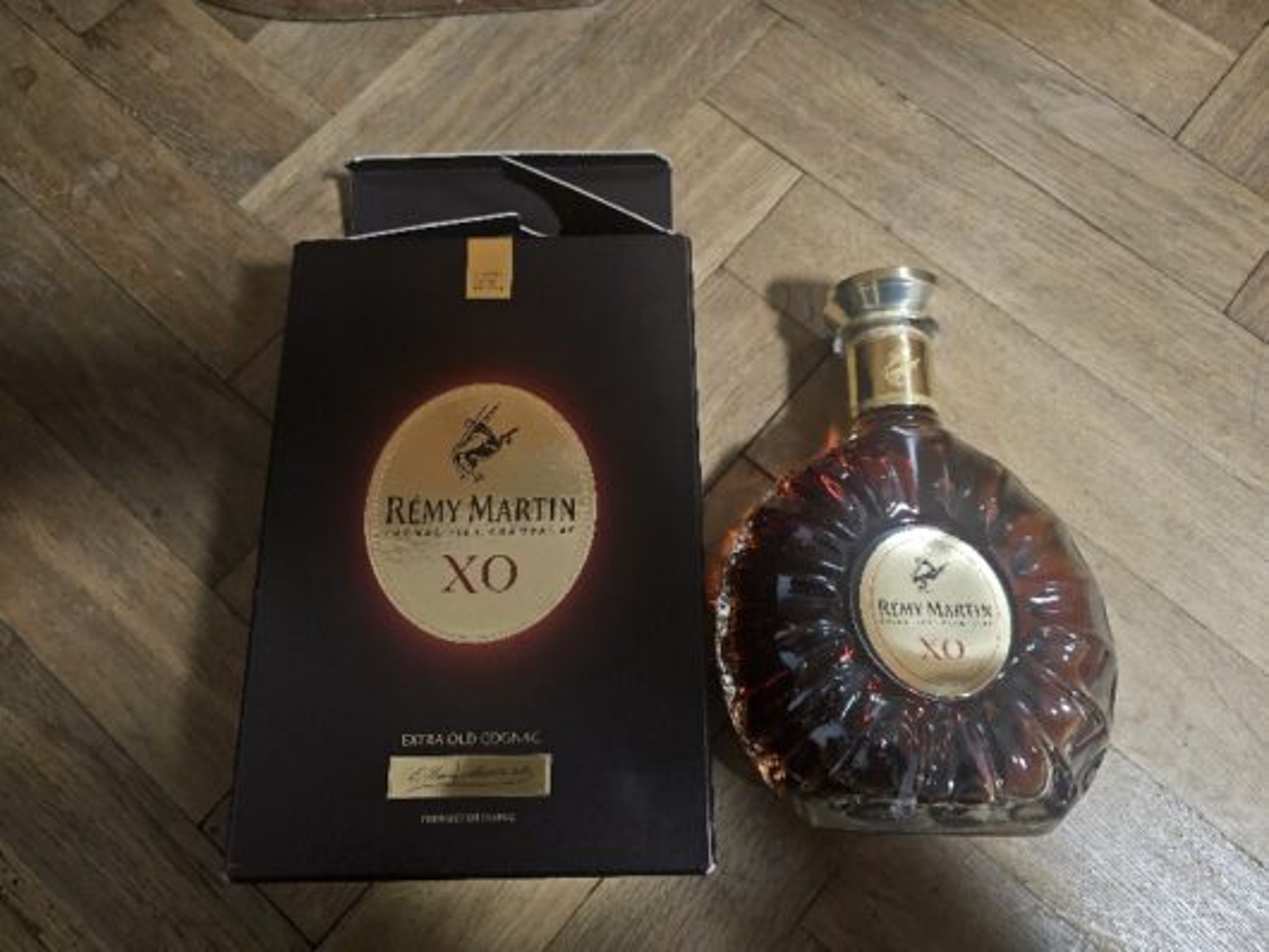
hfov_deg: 73.9
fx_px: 844
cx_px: 634
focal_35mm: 23
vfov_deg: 58.9
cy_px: 476
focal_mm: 6.3
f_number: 1.7
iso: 1250
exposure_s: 1/25.1
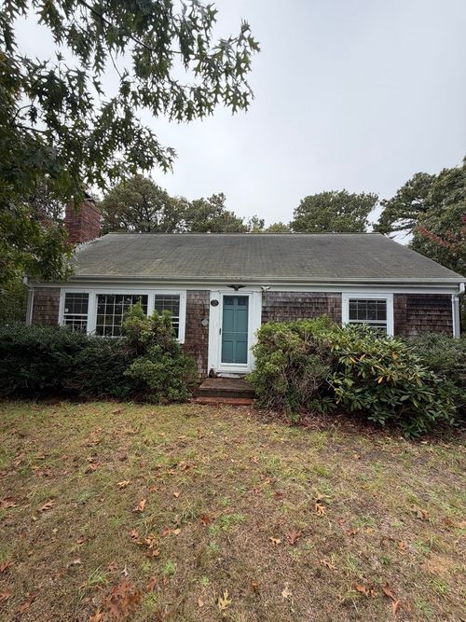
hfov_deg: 85.7
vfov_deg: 102.1
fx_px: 251
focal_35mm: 14
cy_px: 311
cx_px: 233
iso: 40
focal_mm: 2.22
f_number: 2.2
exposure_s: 1/770
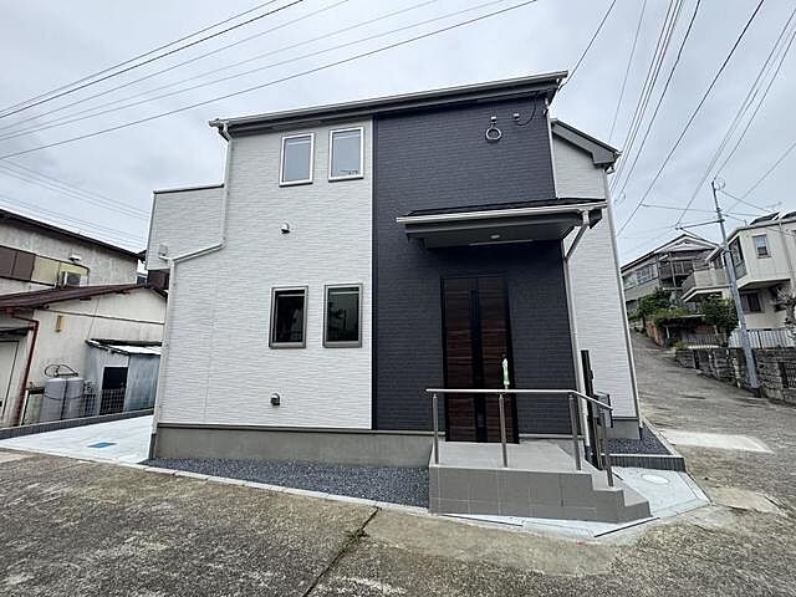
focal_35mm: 14
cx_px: 398
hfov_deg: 102.1
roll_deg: +1.4
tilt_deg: +10.6
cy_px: 298
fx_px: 322
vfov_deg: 85.7
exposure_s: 1/541
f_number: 2.2
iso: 40
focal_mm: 2.22
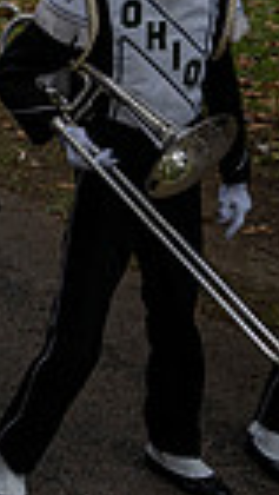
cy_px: 274
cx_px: -540
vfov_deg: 20.5
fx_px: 1365
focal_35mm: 104
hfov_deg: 9.4
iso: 100
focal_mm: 24
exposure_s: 1/1000
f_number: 4
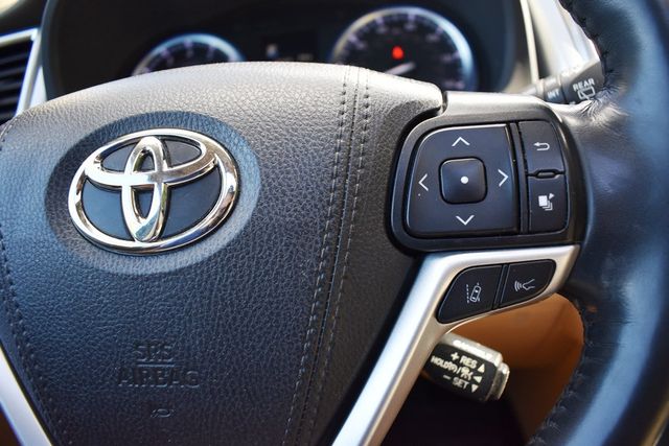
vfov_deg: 48.0
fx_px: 502
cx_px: 334
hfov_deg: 67.4
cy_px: 223
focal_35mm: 27
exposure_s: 1/250
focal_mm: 18
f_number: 3.5
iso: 720
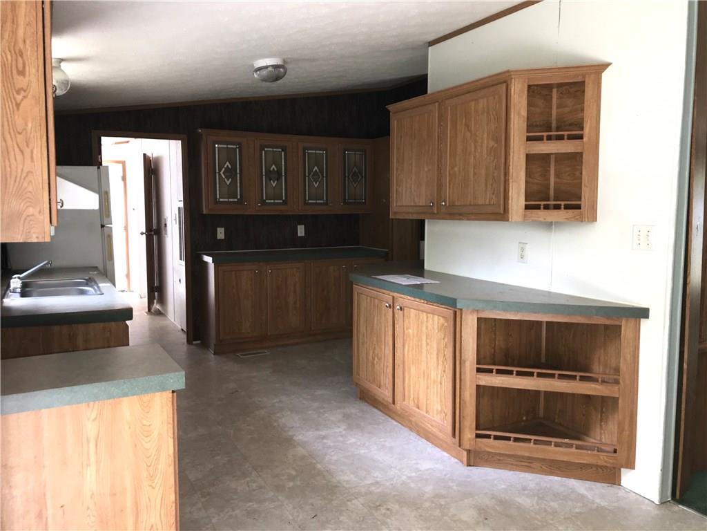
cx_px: 354
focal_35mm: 28
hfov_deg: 63.4
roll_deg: -0.6
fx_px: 572
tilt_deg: -6.1
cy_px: 266
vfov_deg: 49.7
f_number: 1.8
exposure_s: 1/31
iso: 20
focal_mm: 3.99
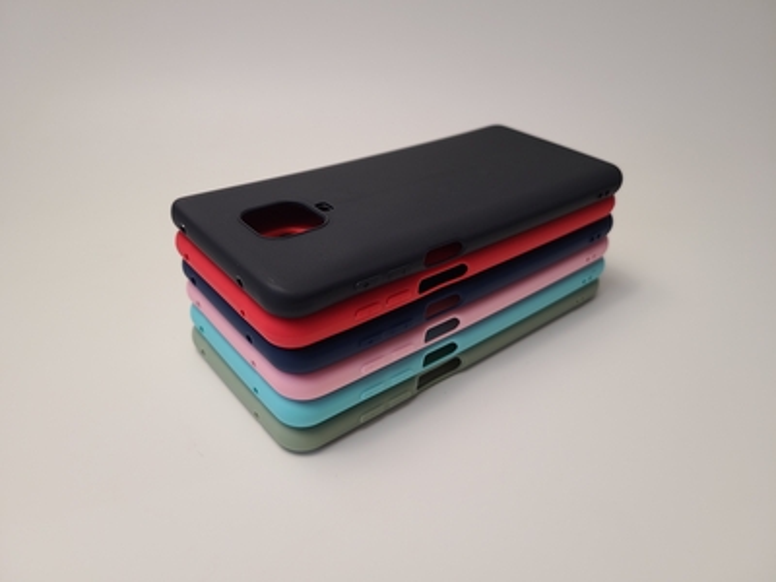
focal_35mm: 26
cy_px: 291
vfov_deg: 53.1
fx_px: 583
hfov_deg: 67.3
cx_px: 388
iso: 64
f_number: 1.8
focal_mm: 5.4
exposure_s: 1/100
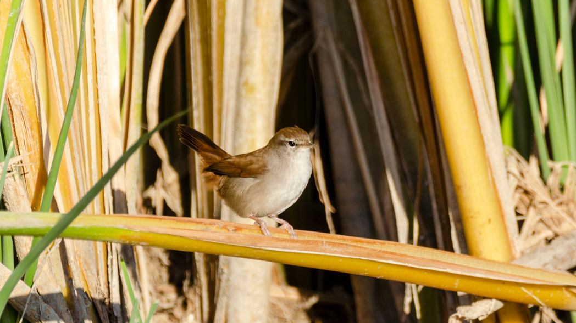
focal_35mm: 864
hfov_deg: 2.5
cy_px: 186
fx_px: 13193
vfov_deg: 1.4
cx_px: 288
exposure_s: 1/750
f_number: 6.3
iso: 320
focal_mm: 550
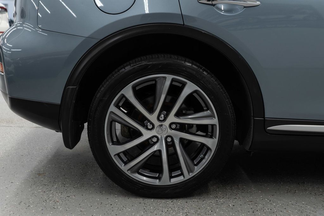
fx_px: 378
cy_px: 108
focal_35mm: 42
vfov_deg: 31.9
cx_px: 162
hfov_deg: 46.4
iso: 200
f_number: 3.2
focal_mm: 28
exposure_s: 1/50
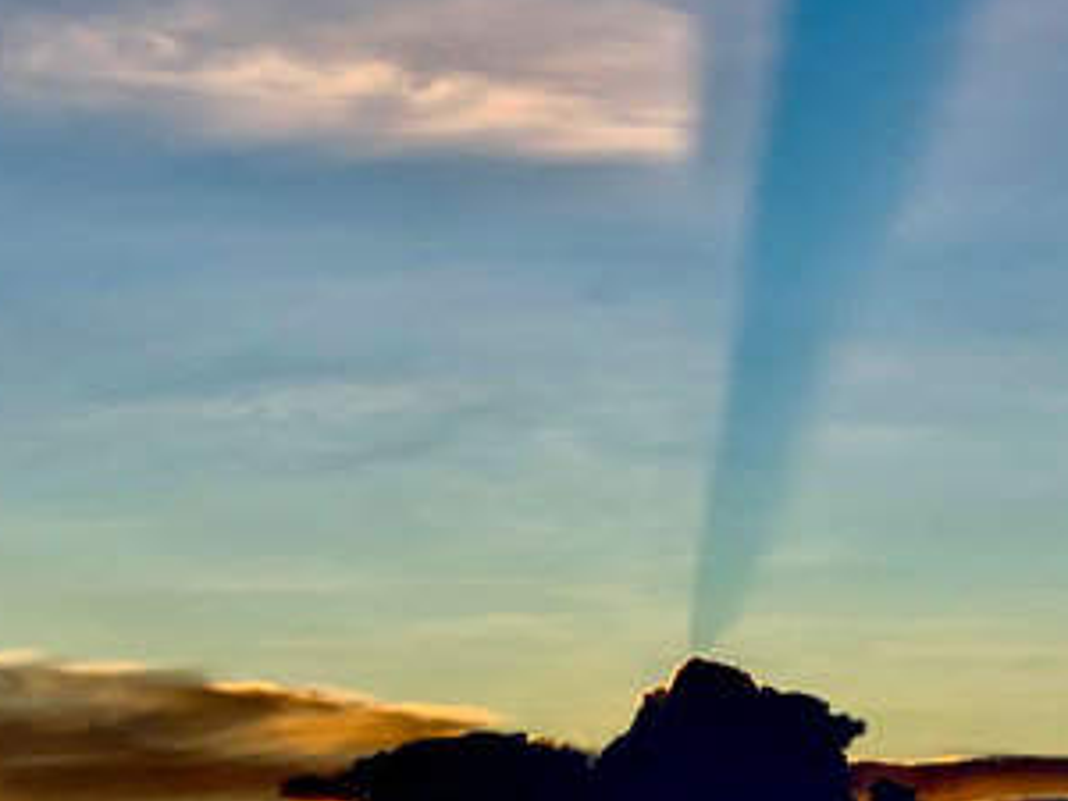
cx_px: 787
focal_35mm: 104
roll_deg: -0.5
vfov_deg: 14.2
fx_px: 3209
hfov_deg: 18.8
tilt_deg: +11.6
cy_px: 473
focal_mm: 6
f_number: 2.4
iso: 16
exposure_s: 1/261
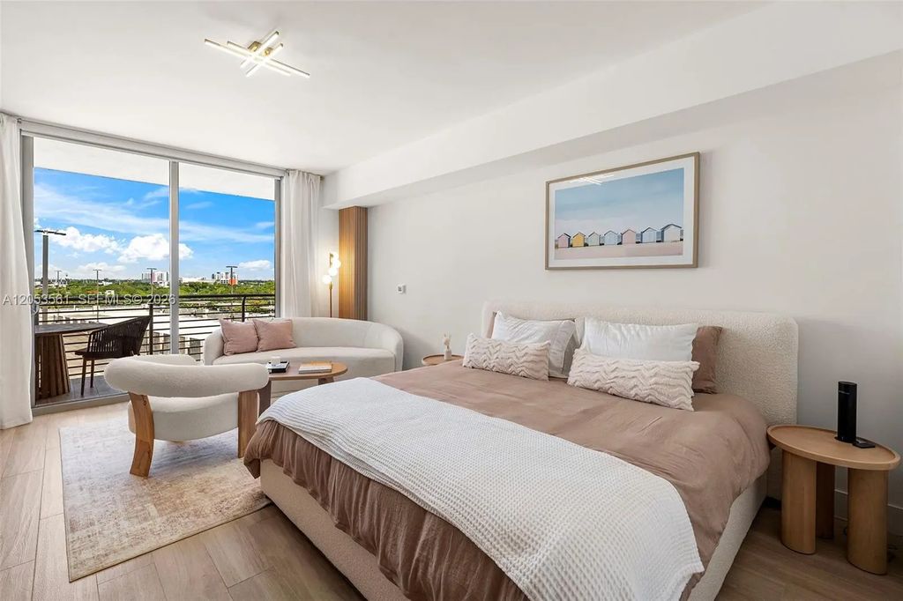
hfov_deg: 96.8
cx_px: 452
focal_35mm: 16
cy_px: 300
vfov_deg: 73.7
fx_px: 401
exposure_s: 1/640
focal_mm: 16
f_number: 8
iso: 640
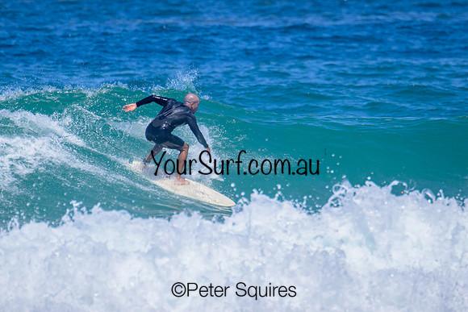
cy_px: 134
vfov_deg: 1.3
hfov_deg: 1.9
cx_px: 262
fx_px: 14147
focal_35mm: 1088
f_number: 11
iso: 720
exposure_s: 1/2000
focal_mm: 800
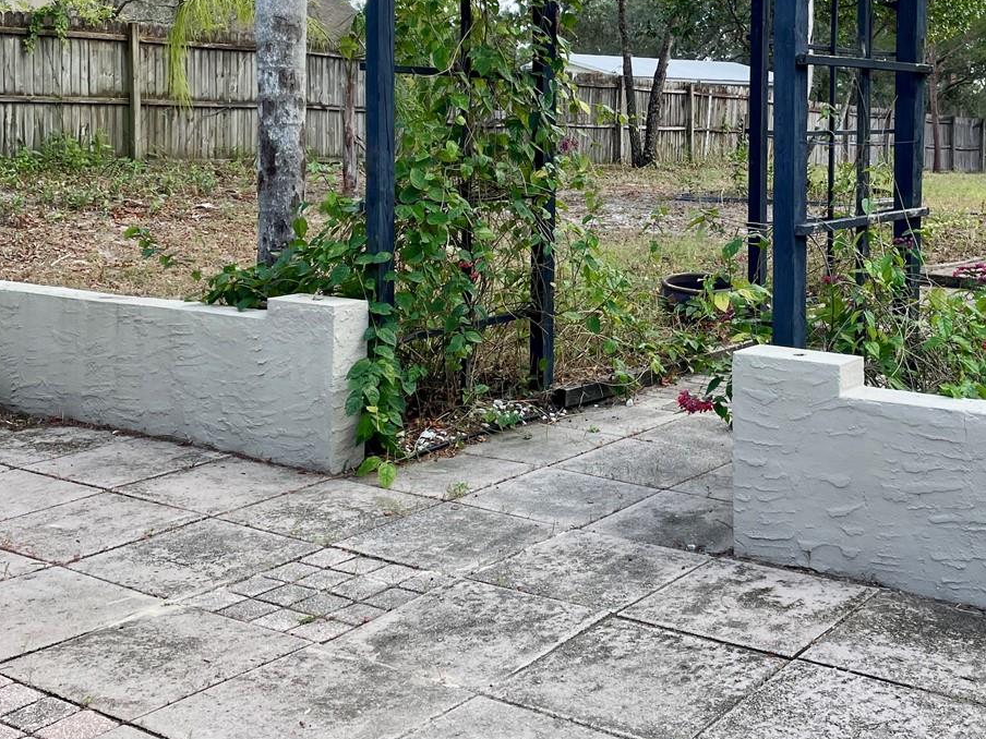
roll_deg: -0.2
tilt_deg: -2.3
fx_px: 1310
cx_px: 673
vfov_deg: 31.0
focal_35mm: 46
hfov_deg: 40.6
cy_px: 189
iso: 32
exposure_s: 1/720
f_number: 1.6
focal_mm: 4.2
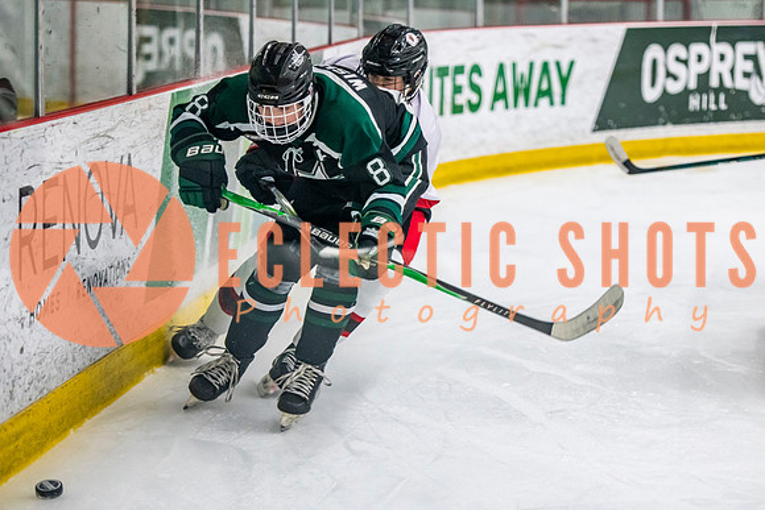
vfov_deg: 11.1
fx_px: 2638
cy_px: 248
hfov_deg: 16.5
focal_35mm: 124
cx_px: 443
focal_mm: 105
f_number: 3.2
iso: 3200
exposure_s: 1/640
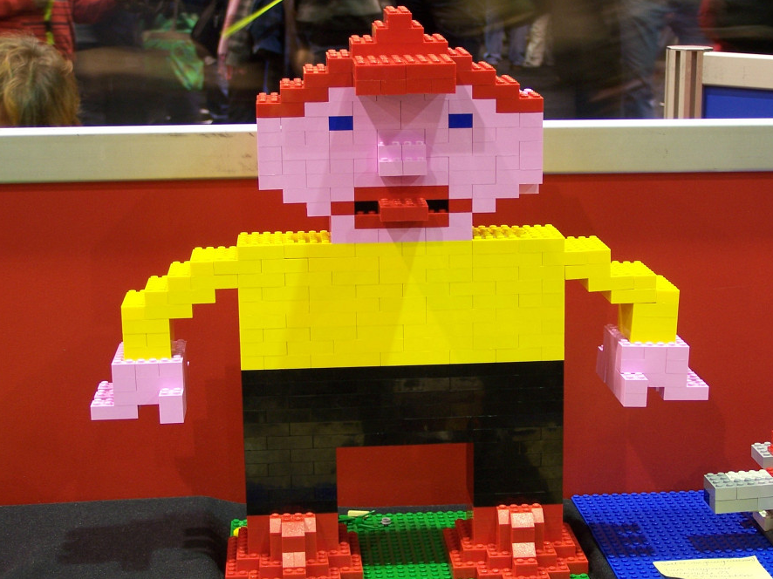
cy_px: 310
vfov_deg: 19.9
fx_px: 1652
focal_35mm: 74
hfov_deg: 26.3
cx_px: 442
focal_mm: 10.7
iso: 80
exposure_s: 1/2
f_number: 3.2
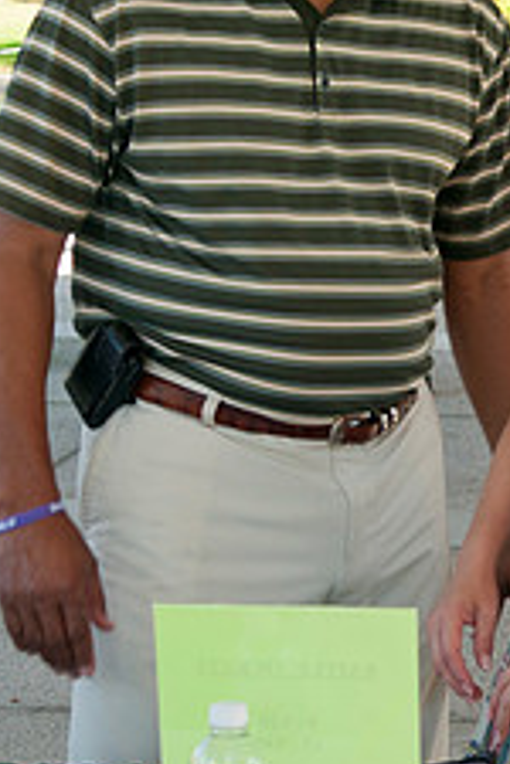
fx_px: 2996
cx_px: 608
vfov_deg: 14.6
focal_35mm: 141
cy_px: 405
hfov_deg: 9.6
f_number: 5
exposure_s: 1/60
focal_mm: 31
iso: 200
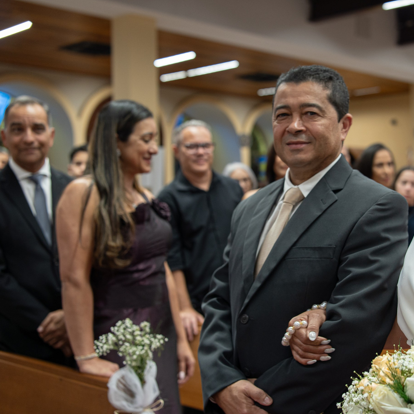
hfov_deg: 32.2
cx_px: 307
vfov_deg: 32.8
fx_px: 704
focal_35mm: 52
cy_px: 208
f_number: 2
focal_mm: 27
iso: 400
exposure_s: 1/160
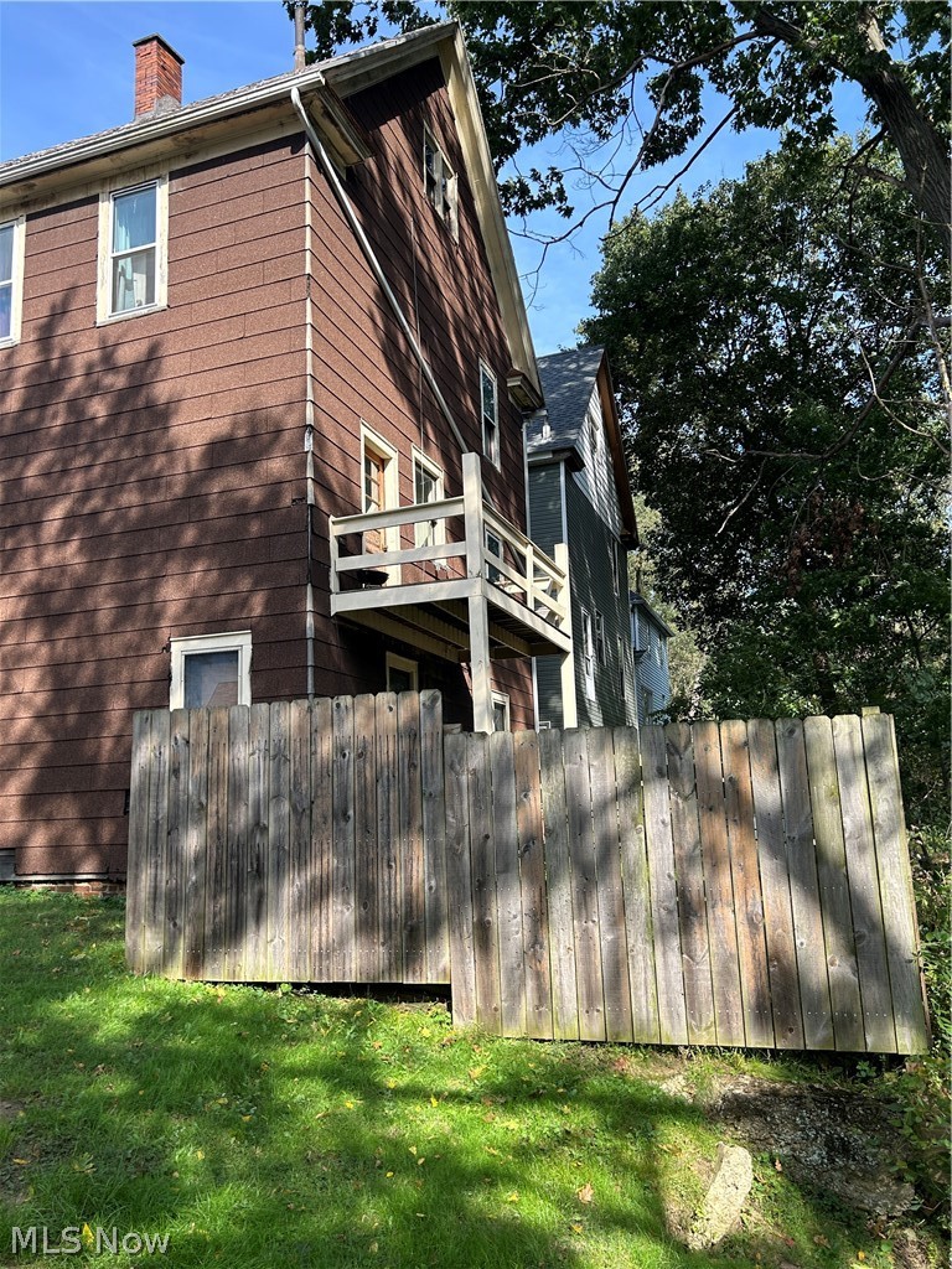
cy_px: 634
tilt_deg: +10.0
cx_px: 476
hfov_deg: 53.1
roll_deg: +2.0
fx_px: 953
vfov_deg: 67.3
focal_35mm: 26
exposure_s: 1/1058
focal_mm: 5.7
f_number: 1.5
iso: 50
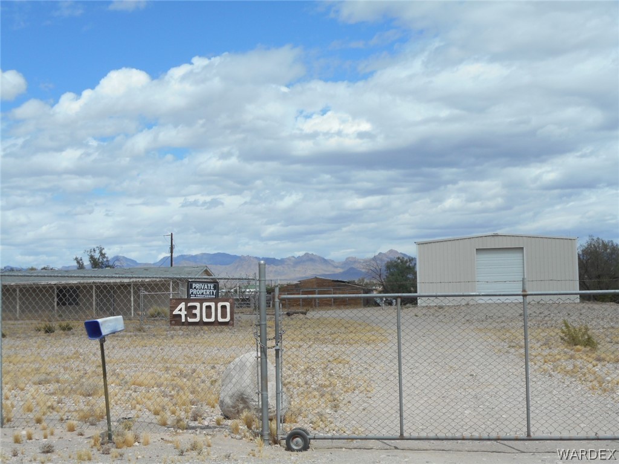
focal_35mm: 59
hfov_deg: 32.7
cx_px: 310
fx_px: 1055
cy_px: 232
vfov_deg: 24.8
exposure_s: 1/640
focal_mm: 10.5
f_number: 5.1
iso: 80
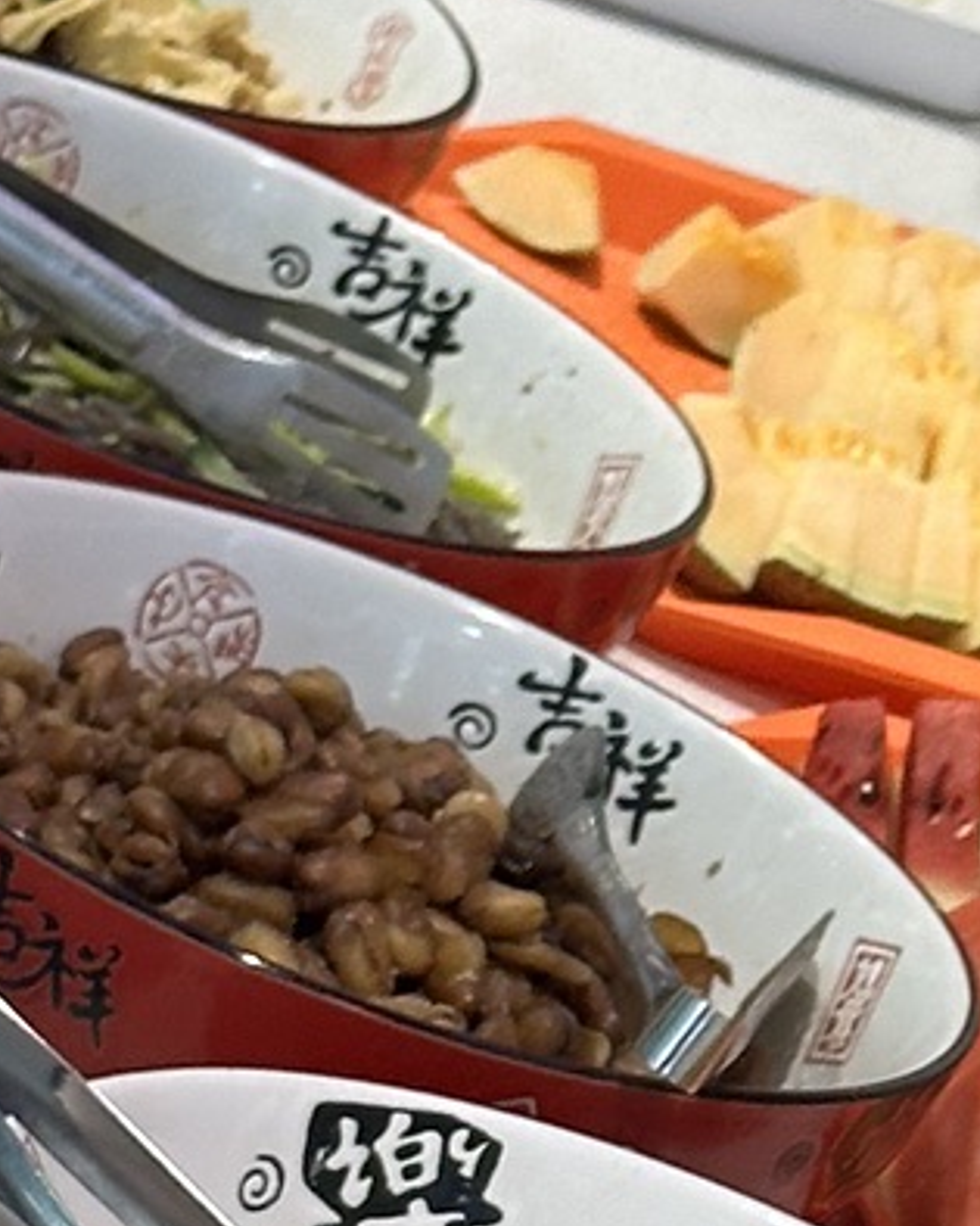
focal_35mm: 238
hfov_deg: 6.5
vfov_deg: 8.0
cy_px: 1621
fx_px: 8632
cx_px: 691
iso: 64
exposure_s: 1/100
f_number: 1.78
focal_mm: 6.86
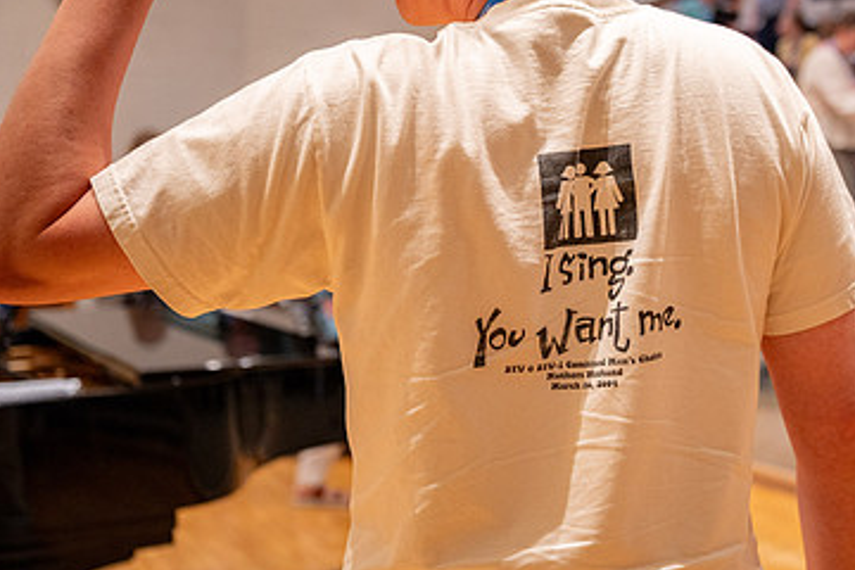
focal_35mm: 54
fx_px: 1282
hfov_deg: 36.1
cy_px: 203
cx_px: 632
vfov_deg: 25.0
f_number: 2.8
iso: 800
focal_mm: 33.5
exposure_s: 1/200
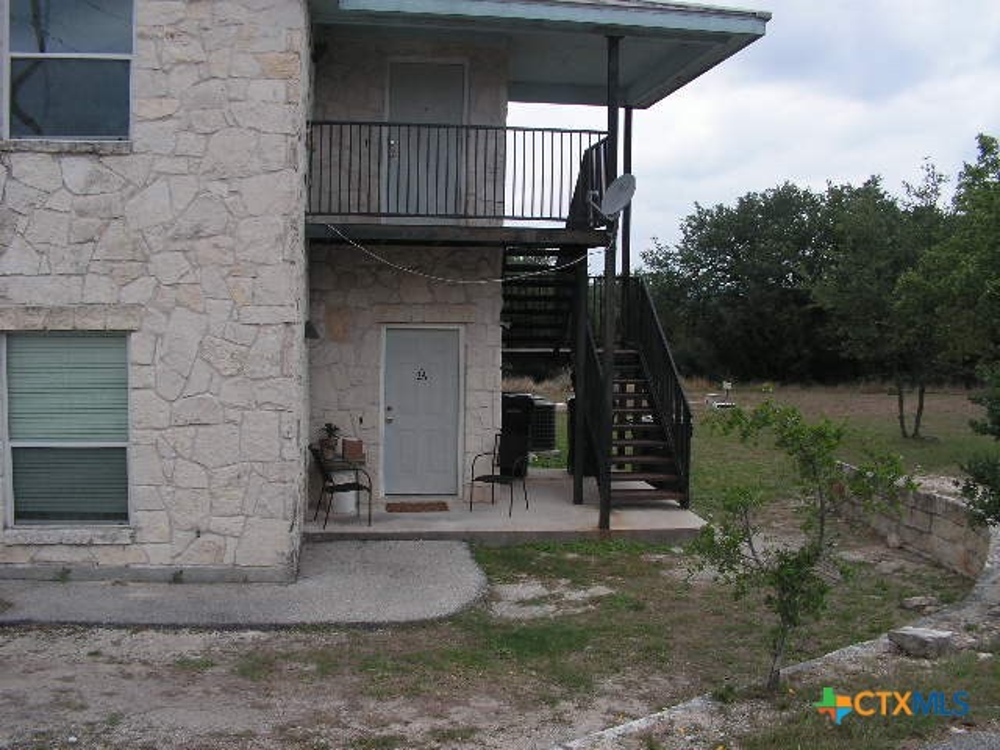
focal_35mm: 36
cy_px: 375
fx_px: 1040
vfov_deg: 39.7
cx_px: 500
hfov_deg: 51.4
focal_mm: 6
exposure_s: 1/320
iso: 50
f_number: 4.8
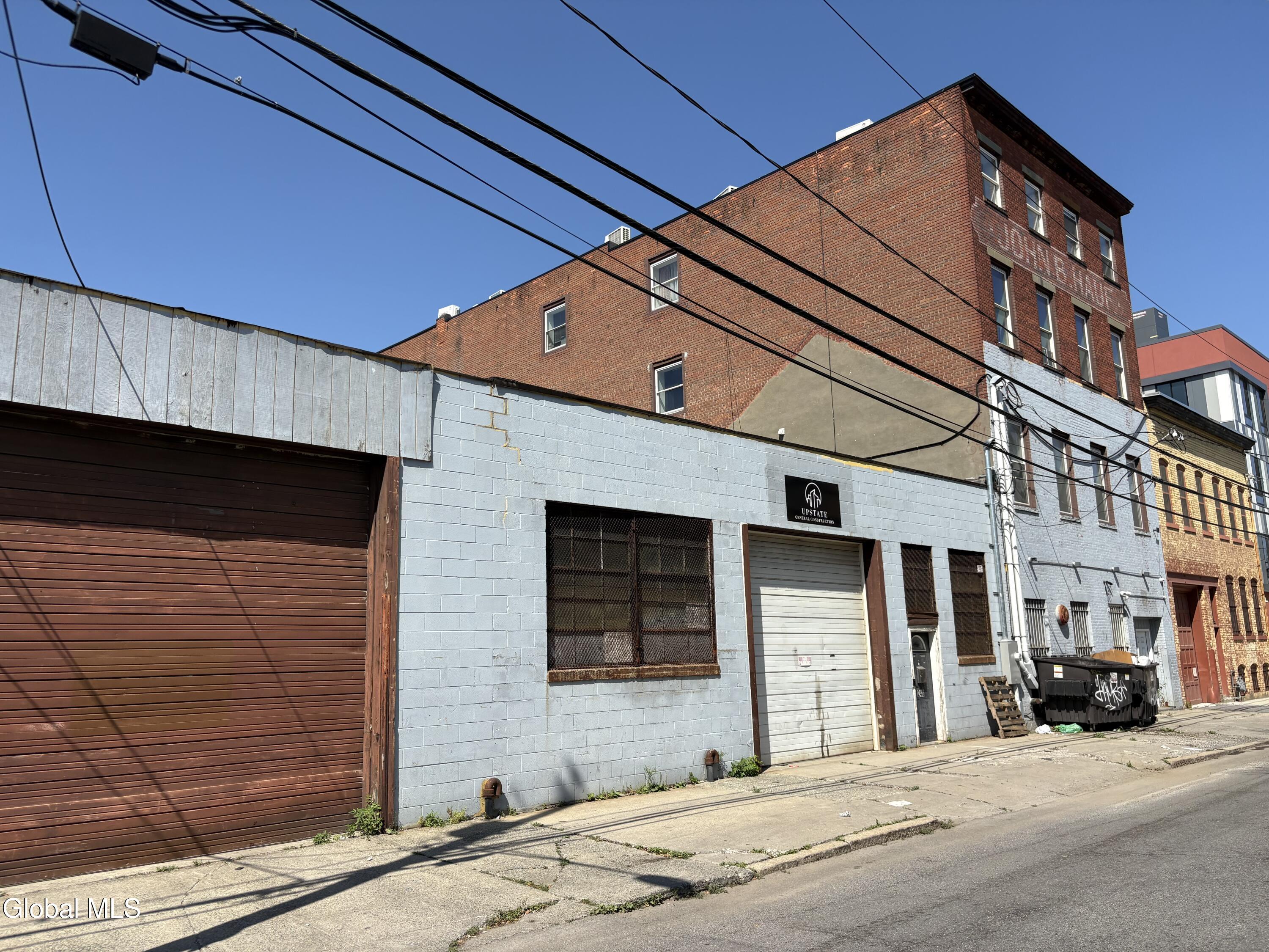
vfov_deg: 53.1
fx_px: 953
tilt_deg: +11.0
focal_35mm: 26
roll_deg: +1.8
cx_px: 634
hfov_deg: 67.3
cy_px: 476
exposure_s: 1/4065
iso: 50
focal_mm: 5.96
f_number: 1.6
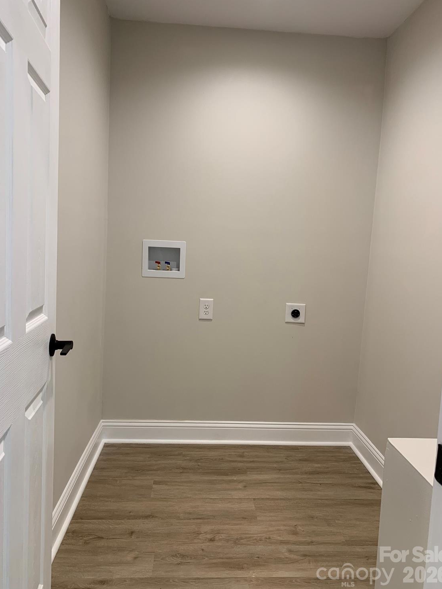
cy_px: 285
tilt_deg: -5.3
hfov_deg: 51.3
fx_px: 460
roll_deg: -2.6
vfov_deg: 65.3
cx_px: 222
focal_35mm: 27
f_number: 1.8
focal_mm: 4.25
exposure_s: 1/60
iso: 64
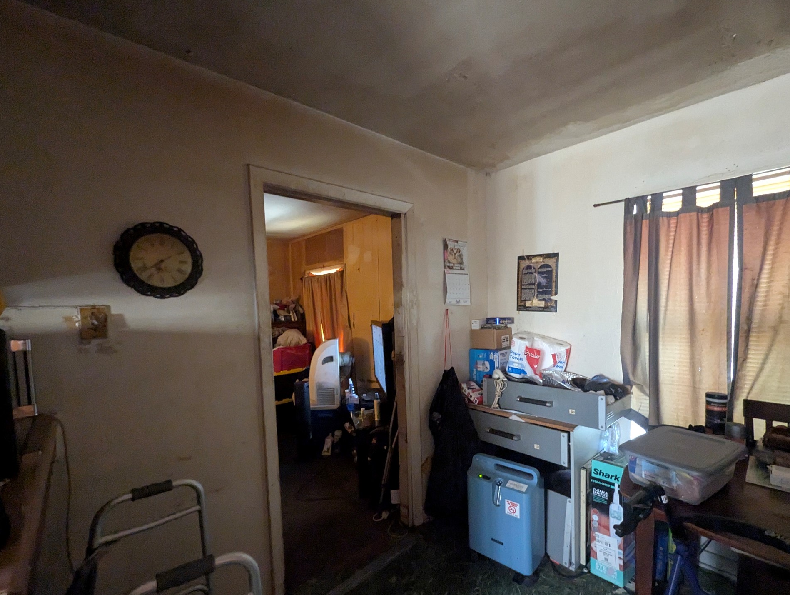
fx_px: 320
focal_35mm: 14
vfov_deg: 85.7
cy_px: 319
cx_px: 391
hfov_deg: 102.0
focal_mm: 1.95
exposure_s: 1/24
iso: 1713
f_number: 2.2
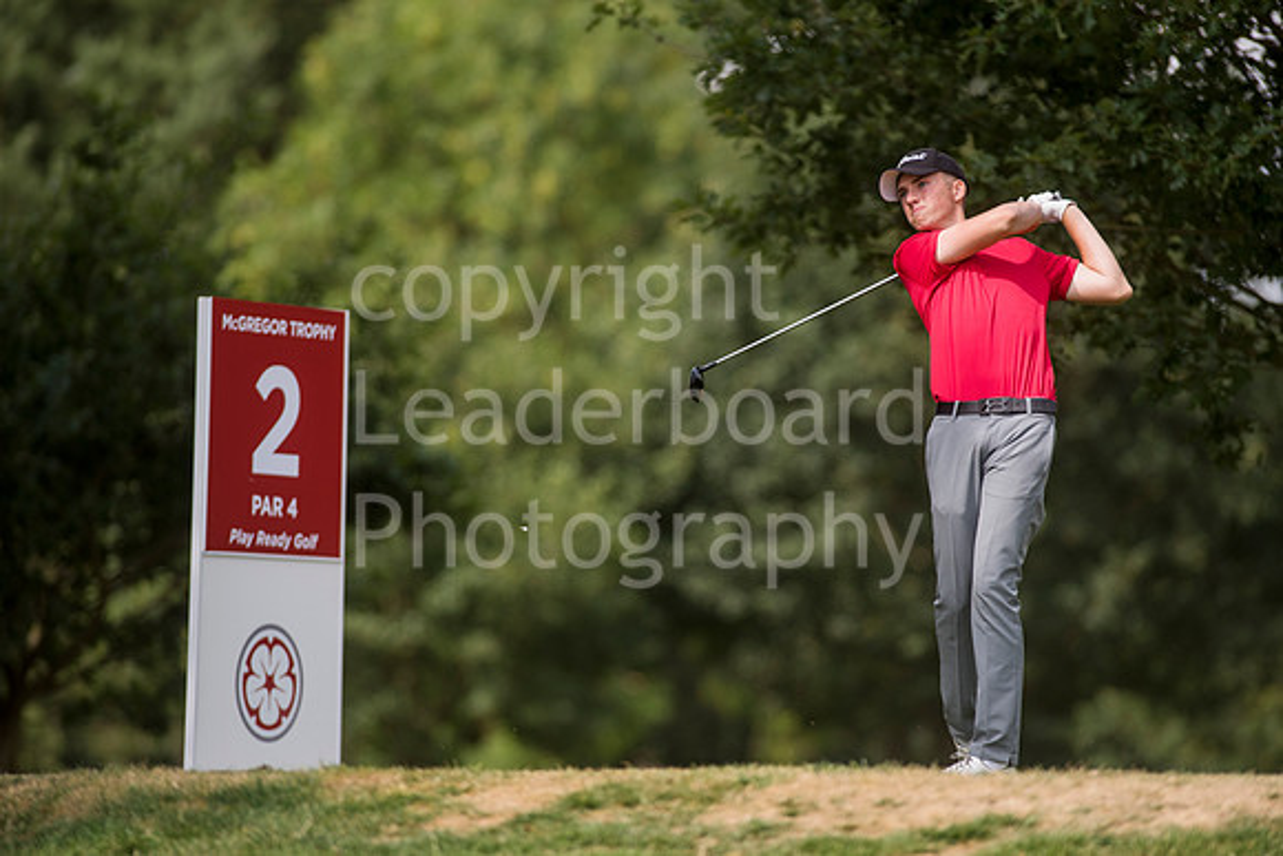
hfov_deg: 6.9
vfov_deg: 4.6
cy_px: 428
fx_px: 10694
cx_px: 642
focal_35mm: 300
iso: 400
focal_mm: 300
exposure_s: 1/3200
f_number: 4
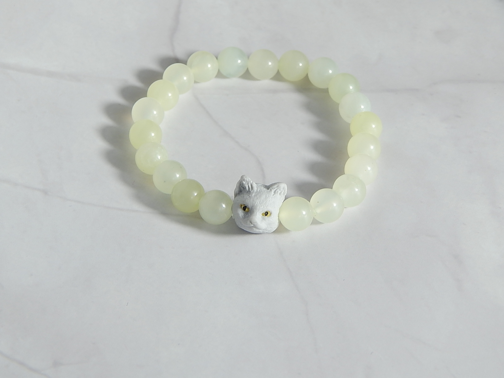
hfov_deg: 18.7
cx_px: 252
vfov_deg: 14.1
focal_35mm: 105
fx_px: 1529
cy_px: 189
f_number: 4.5
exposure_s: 1/80
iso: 125
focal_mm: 18.7
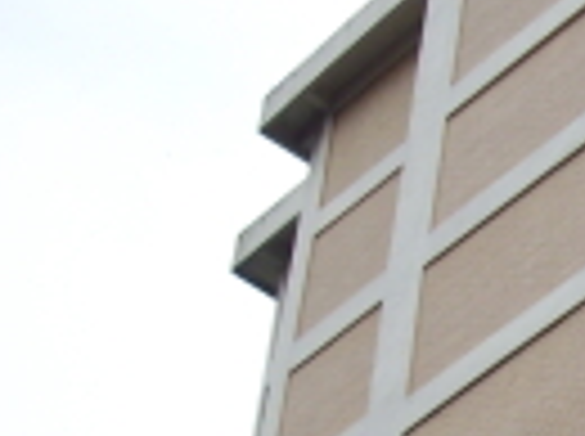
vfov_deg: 9.3
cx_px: 1156
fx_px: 2648
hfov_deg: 11.4
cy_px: 566
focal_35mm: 157
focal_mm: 6.2
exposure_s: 1/160
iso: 80
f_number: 5.6
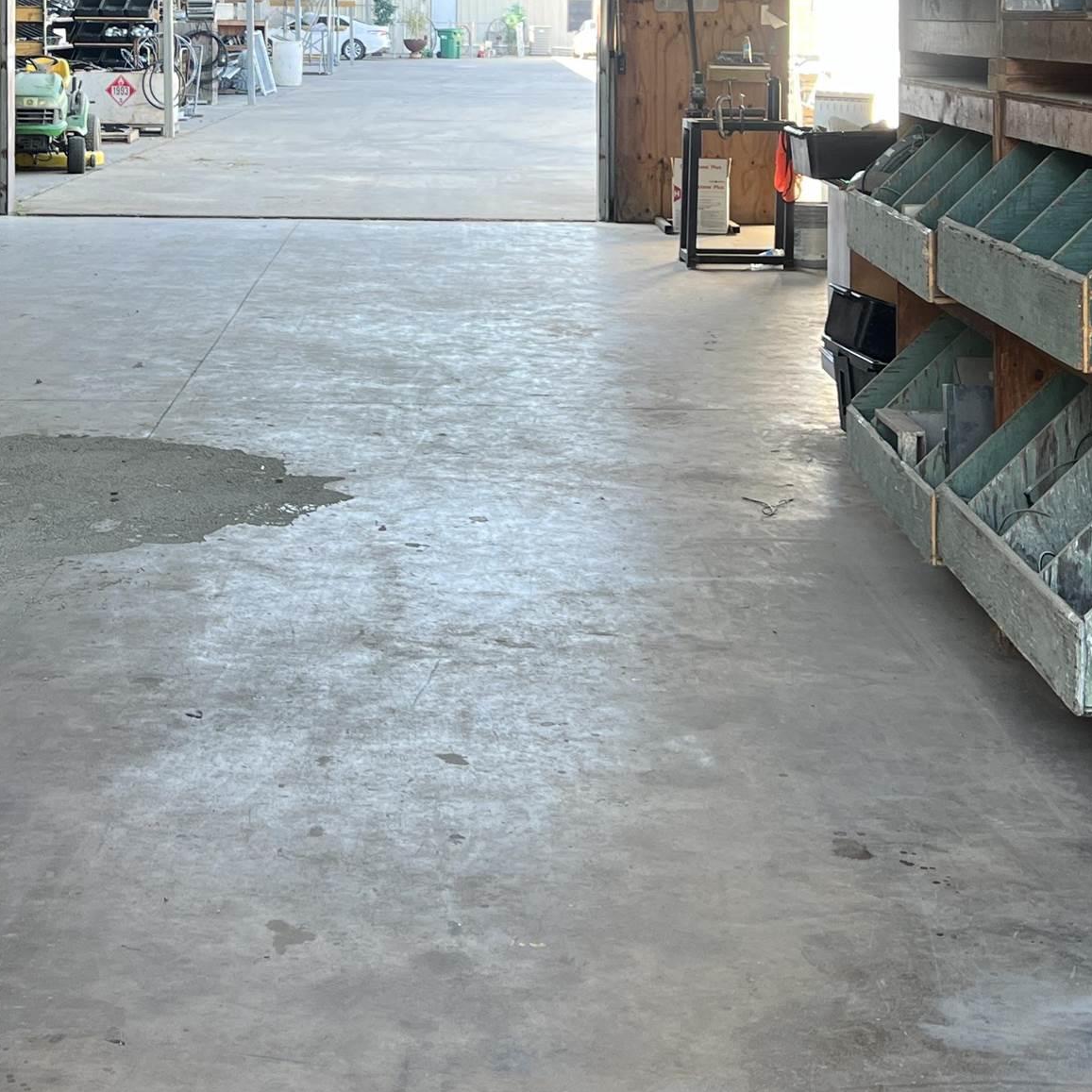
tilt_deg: -2.3
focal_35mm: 61
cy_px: 75
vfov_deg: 27.0
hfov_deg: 28.0
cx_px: 386
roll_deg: -1.9
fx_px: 2177
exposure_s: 1/120
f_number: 1.5
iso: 40
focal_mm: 5.7
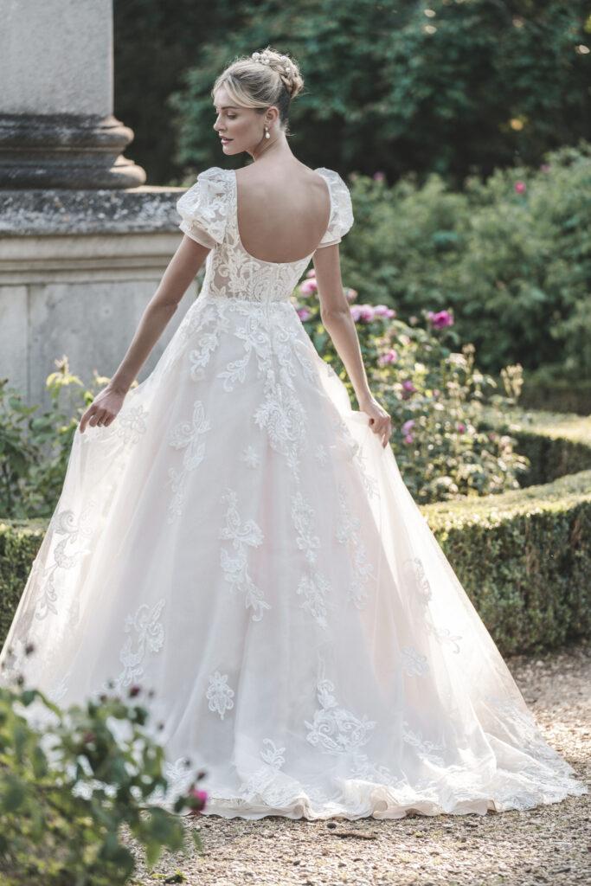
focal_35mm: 136
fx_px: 3348
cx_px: 296
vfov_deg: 15.1
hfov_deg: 10.1
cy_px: 443
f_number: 2.8
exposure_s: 1/400
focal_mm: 136
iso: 200
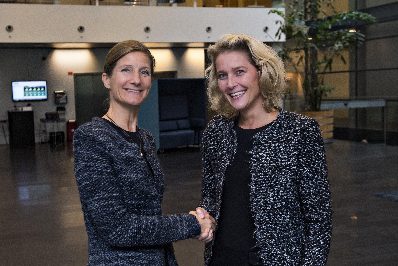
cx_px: 199
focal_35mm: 42
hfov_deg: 46.4
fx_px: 464
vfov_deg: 31.9
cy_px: 133
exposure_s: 1/200
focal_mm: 42
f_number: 4.5
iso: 1250
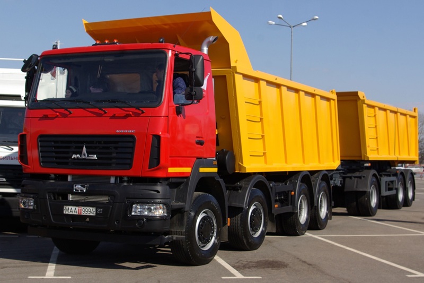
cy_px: 142
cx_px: 212
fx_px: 495
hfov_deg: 46.4
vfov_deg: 31.9
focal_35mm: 42
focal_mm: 28
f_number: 8
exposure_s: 1/350
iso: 100
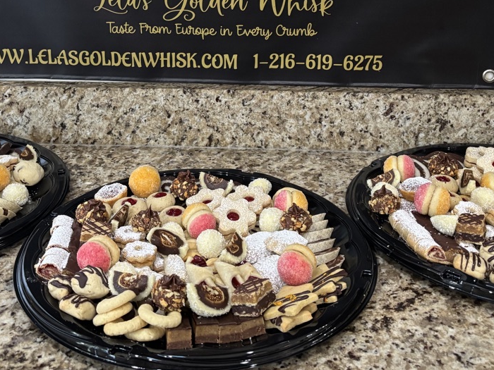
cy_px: 41
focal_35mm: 52
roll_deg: +0.3
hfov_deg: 36.8
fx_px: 742
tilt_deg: -15.7
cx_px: 215
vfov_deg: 27.1
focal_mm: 5.96
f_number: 1.6
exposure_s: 1/60
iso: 400
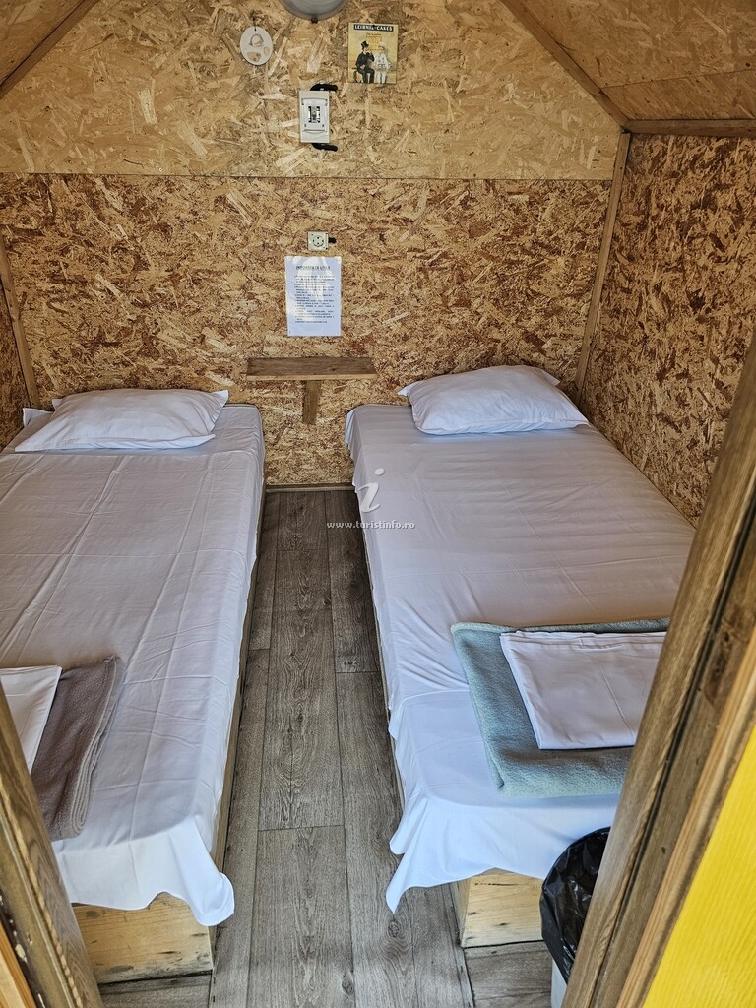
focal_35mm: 23
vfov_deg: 73.9
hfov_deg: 58.9
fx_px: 670
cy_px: 504
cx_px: 378
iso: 125
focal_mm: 6.3
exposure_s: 1/180
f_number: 1.7
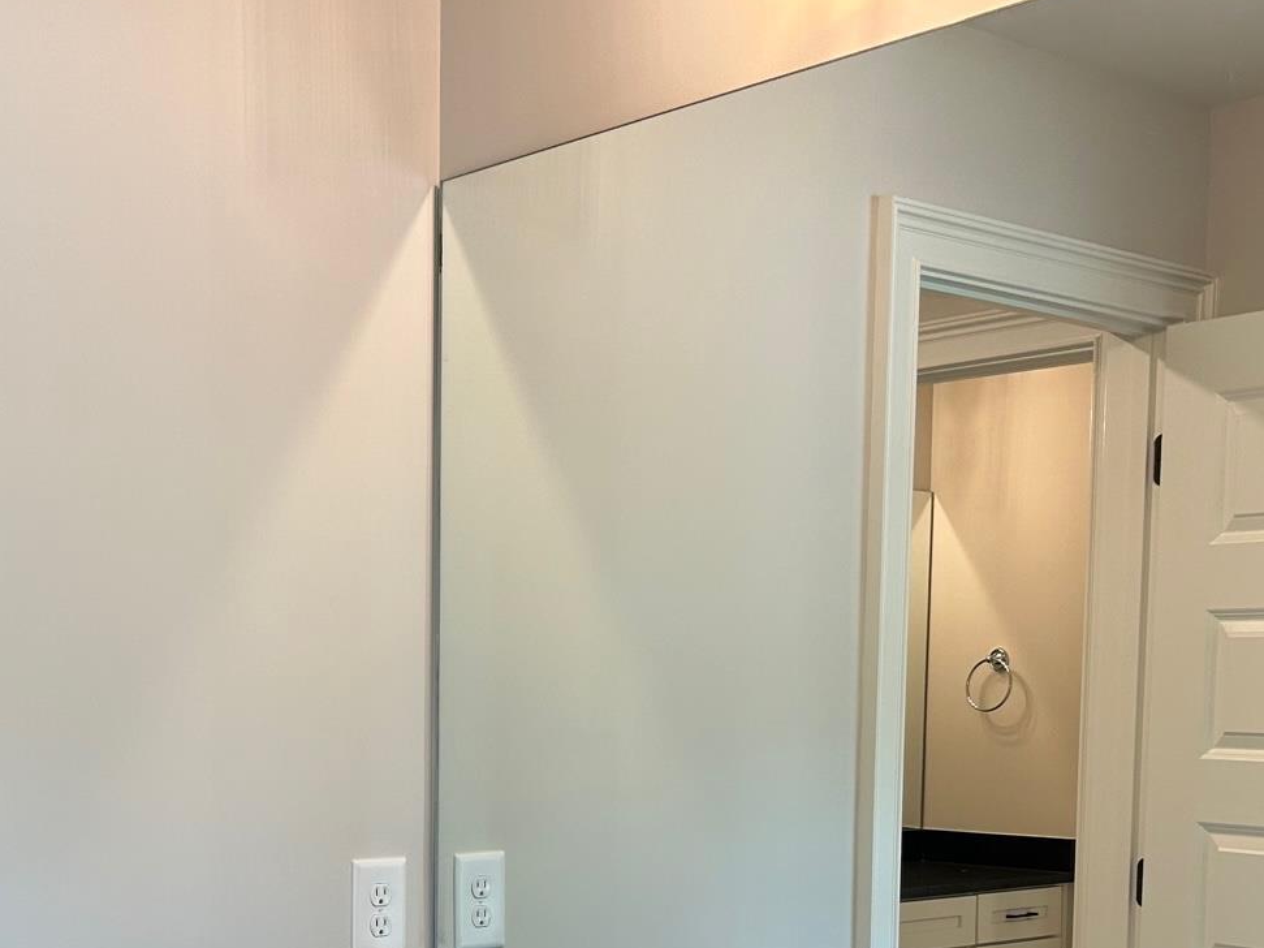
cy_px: 869
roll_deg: +0.0
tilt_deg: -5.0
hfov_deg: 35.2
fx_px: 1972
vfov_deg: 26.1
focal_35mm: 54
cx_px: 433
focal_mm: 5.7
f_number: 1.5
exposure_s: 1/120
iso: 80
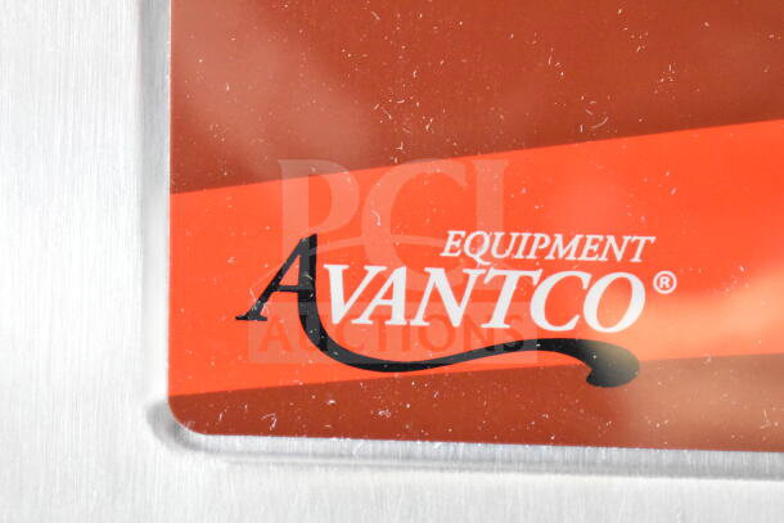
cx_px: 392
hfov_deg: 24.6
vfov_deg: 16.6
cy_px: 262
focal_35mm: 82
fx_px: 1797
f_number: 5.6
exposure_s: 1/100
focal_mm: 55
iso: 14400
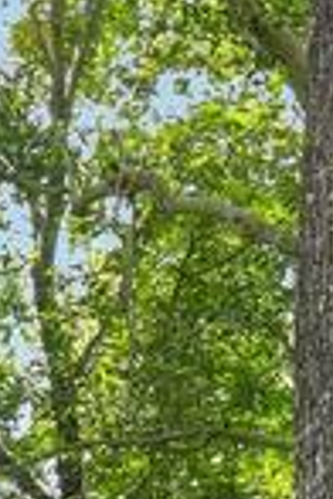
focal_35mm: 137
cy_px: 1079
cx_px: 20
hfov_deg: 10.0
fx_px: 1901
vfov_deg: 12.6
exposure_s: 1/20
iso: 100
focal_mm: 14
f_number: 8
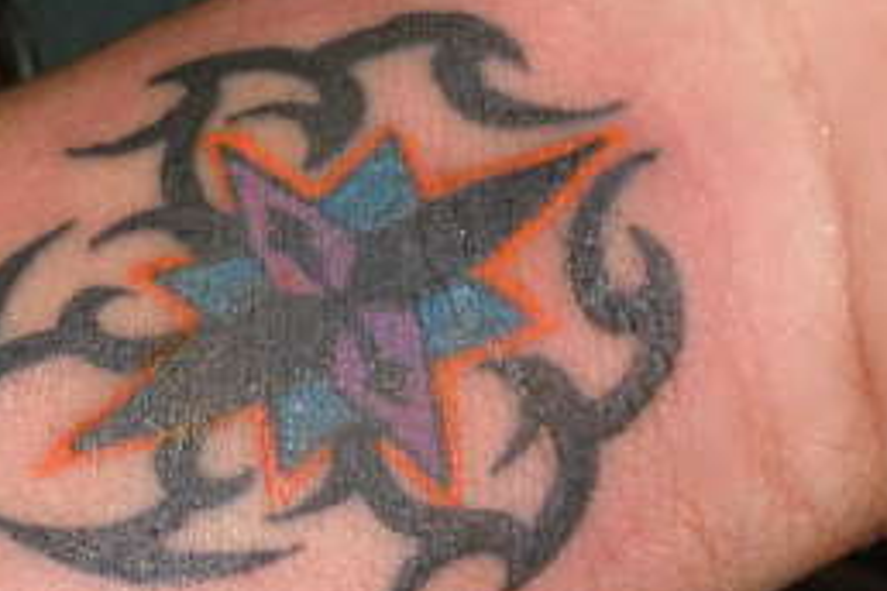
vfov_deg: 8.9
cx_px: 306
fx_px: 3819
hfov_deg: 13.2
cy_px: 289
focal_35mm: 155
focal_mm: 11.2
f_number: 7.3
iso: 160
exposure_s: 1/60
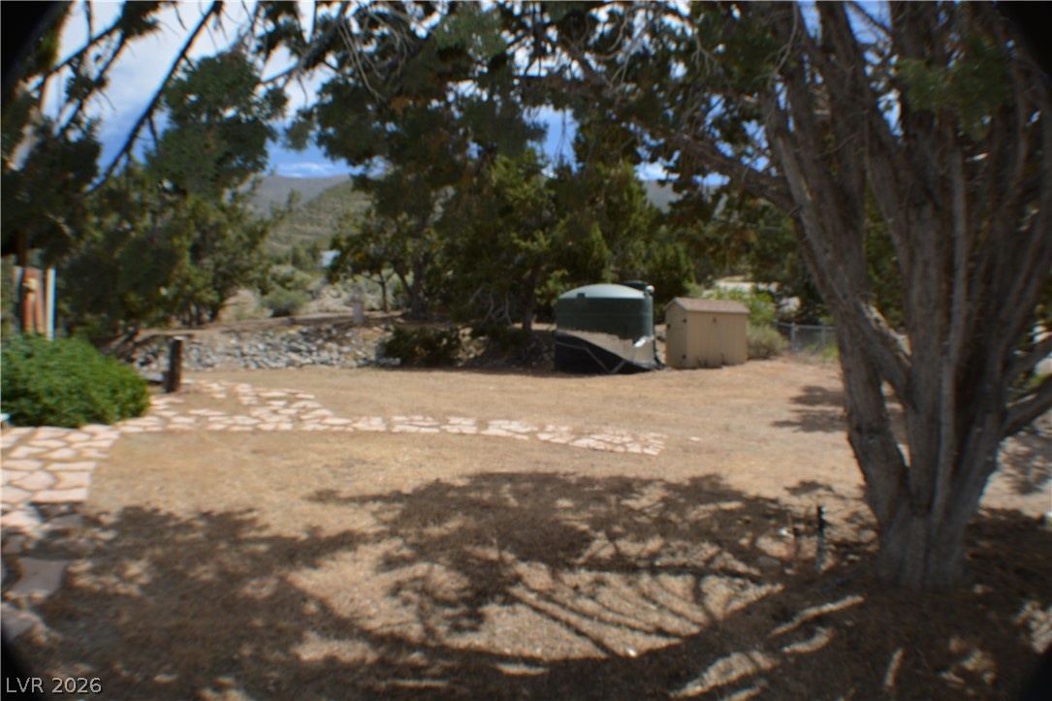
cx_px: 526
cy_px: 350
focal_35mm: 33
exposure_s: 1/200
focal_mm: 22
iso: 100
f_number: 9
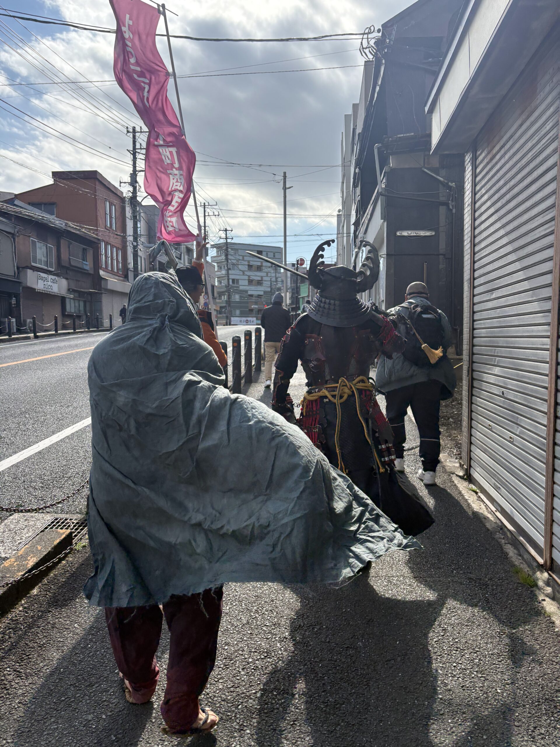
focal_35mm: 26
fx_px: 561
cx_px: 280
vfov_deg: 67.3
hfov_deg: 53.1
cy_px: 374
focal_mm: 5.96
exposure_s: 1/4065
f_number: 1.6
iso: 64
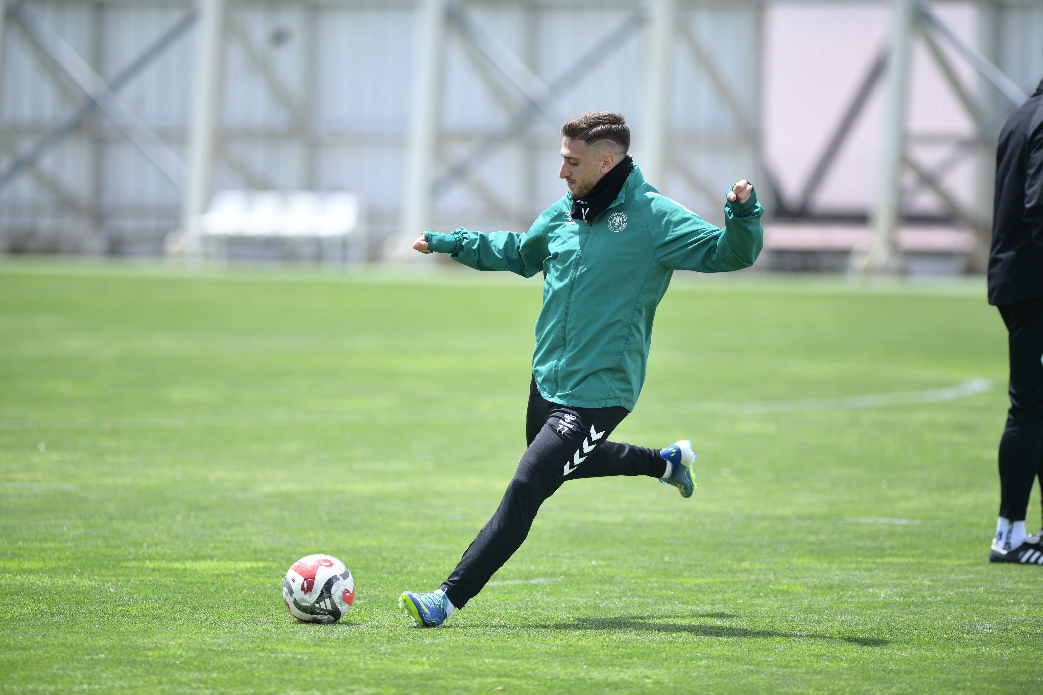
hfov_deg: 6.9
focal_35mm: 300
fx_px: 8691
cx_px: 522
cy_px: 348
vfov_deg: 4.6
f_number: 2.8
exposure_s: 1/3200
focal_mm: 300
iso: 320
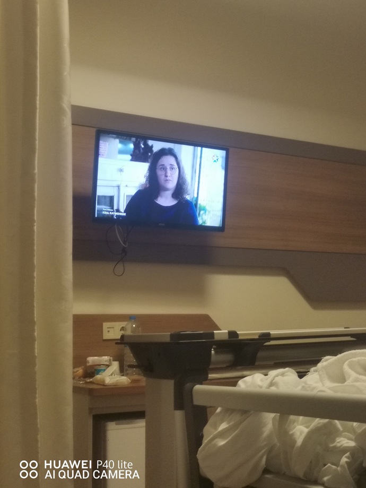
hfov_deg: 30.3
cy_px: 244
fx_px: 677
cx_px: 183
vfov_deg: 39.7
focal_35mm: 48
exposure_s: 1/50
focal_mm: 4.75
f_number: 1.8
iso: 400
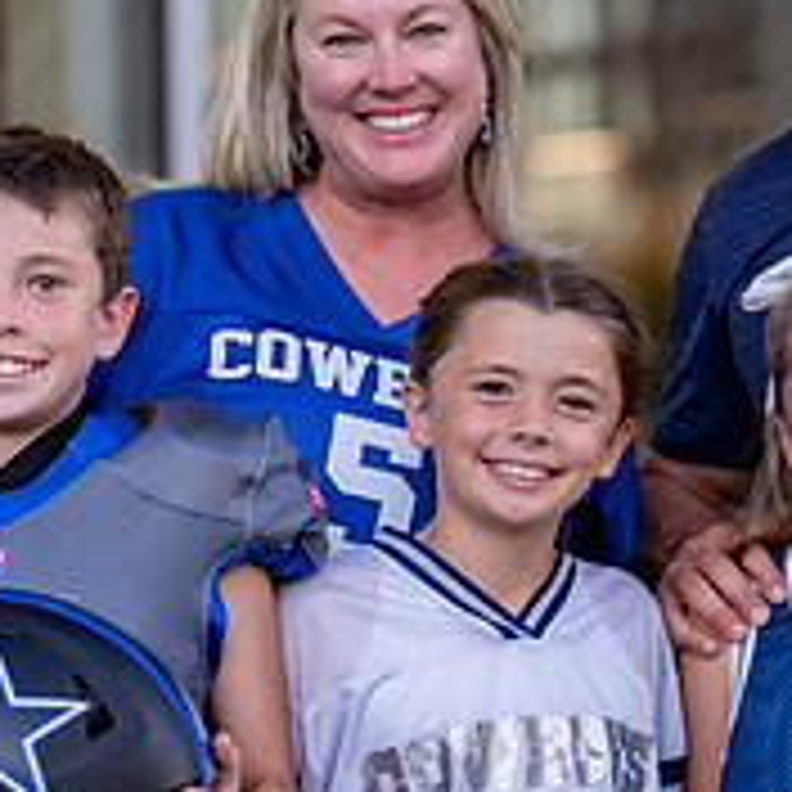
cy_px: 611
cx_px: 809
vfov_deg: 10.5
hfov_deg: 10.4
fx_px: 4297
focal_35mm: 166
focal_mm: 50
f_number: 1.2
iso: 100
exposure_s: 1/320
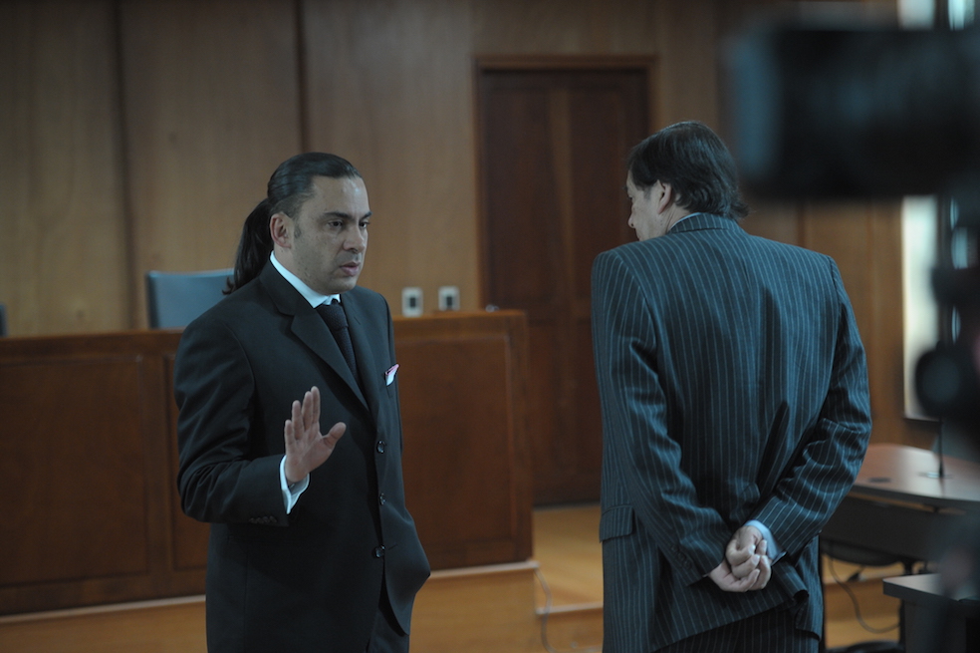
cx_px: 490
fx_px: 2340
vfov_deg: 15.9
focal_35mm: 86
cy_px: 326
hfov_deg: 23.7
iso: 2000
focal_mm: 86
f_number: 2.8
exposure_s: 1/40
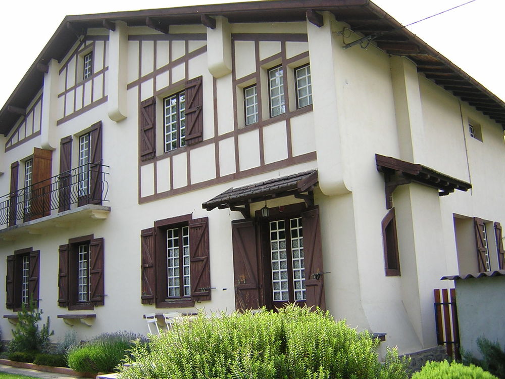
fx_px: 525
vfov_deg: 39.7
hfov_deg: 51.4
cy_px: 190
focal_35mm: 36
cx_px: 252
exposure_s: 1/303
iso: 100
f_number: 2.6
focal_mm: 4.7
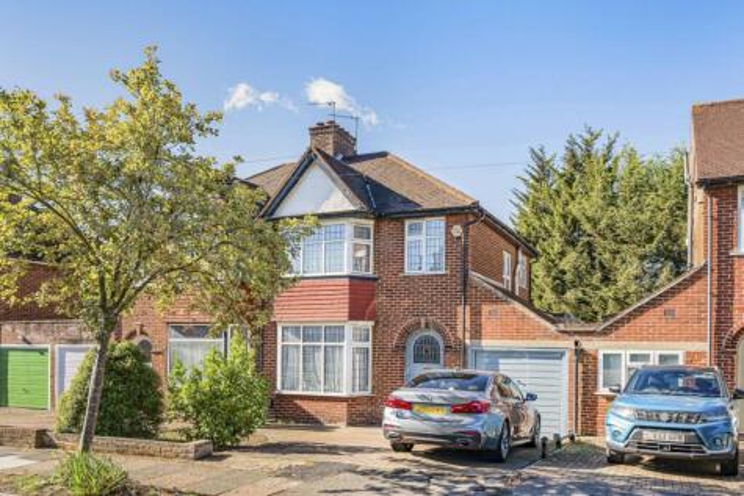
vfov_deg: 44.3
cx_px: 372
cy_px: 248
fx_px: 610
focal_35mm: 30
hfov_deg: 62.8
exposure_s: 1/400
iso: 800
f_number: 11
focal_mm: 29.5
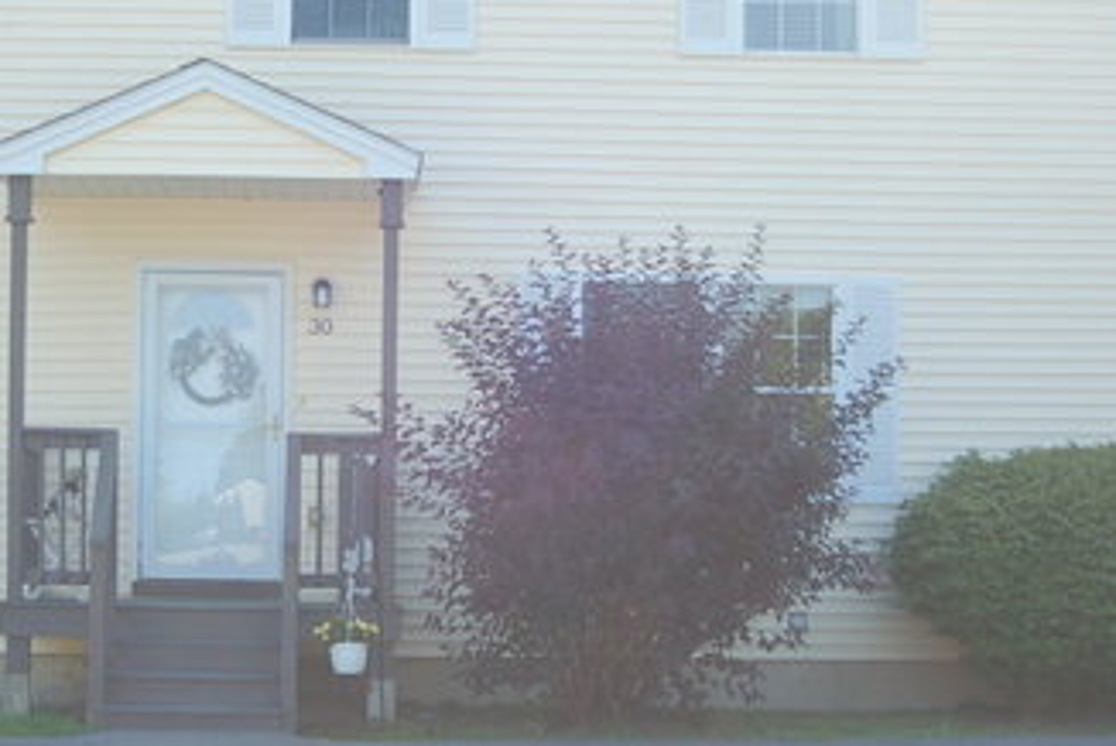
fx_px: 2258
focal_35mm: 73
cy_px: 455
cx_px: 382
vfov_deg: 18.7
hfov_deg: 27.6
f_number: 4.5
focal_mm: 31
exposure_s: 1/500
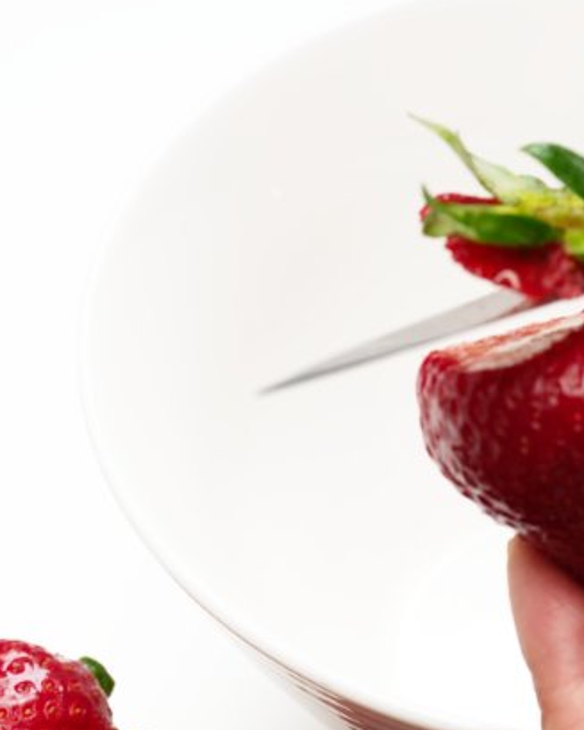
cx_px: 271
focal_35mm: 146
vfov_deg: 13.1
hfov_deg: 10.6
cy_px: 706
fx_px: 3156
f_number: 8
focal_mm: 53
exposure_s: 1/50
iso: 200
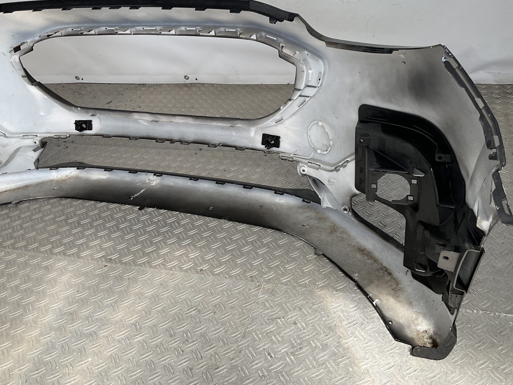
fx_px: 519
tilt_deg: -28.6
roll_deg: +7.4
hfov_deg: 52.6
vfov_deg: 40.6
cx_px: 274
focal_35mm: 35
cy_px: 157
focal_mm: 3
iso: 16
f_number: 1.8
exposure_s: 1/338
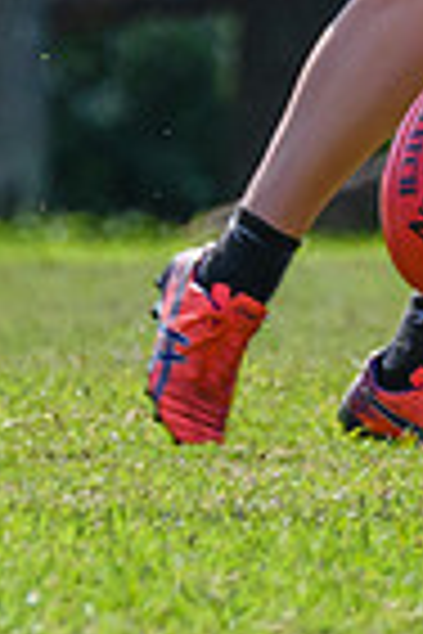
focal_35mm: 2168
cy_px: -102
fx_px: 38208
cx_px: 873
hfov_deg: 0.6
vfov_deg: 1.0
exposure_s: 1/1250
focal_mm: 330
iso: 800
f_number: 8
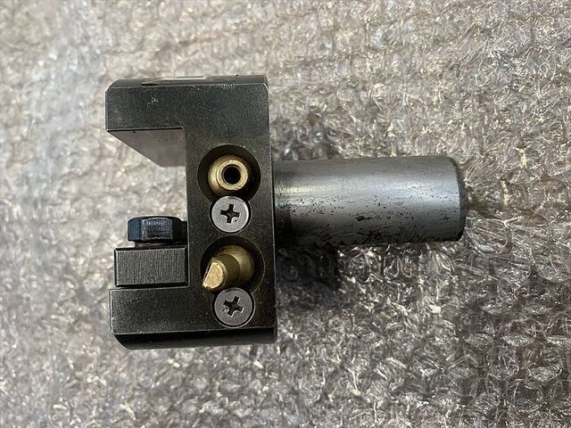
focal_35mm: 26
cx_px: 286
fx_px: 429
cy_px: 214
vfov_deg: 53.1
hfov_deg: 67.3
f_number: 1.8
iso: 160
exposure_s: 1/60
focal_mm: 4.25
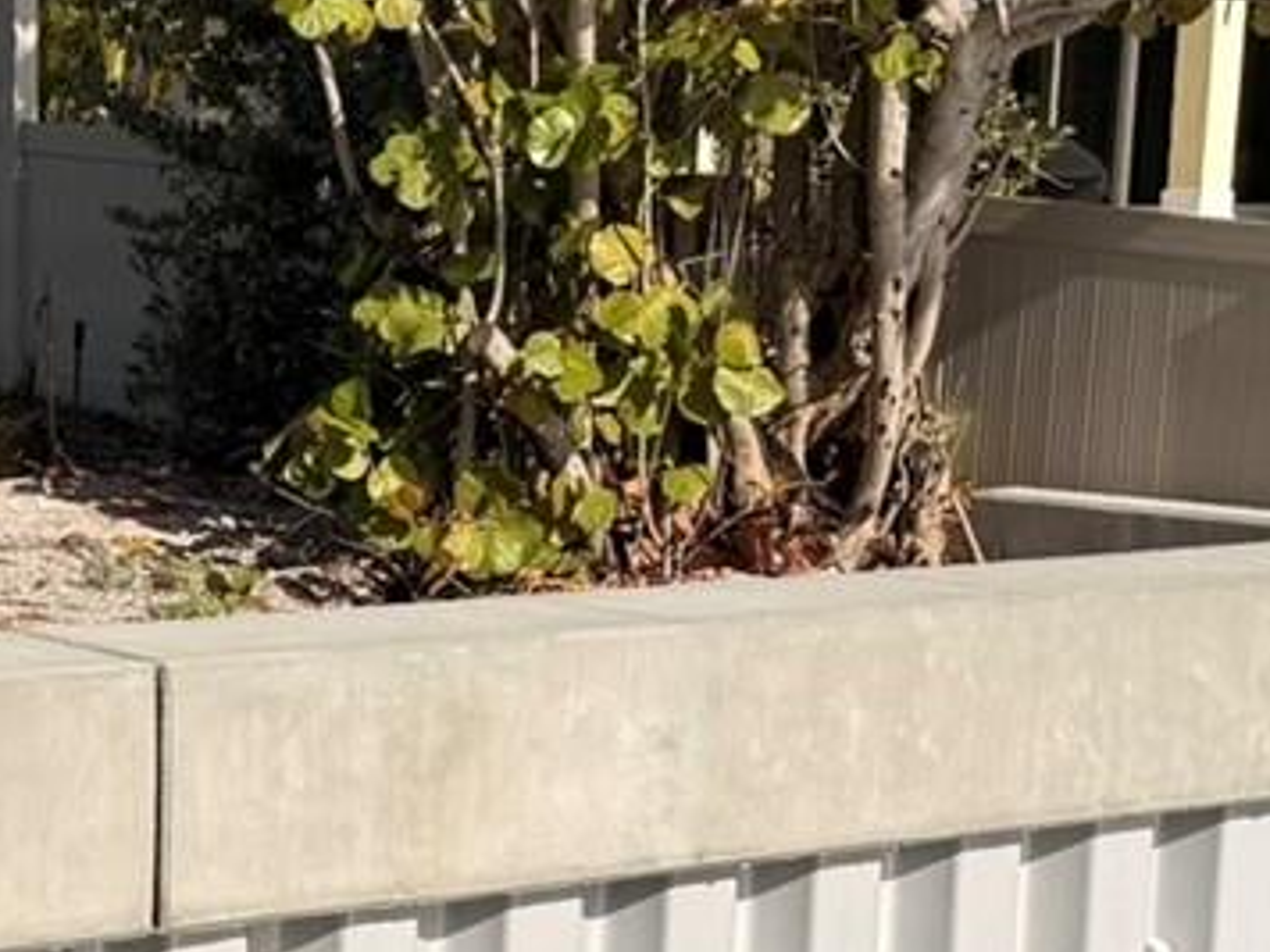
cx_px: -11
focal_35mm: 108
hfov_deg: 17.8
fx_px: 3962
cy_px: 909
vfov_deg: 13.5
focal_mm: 6.76
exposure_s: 1/7353
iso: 80
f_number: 1.78
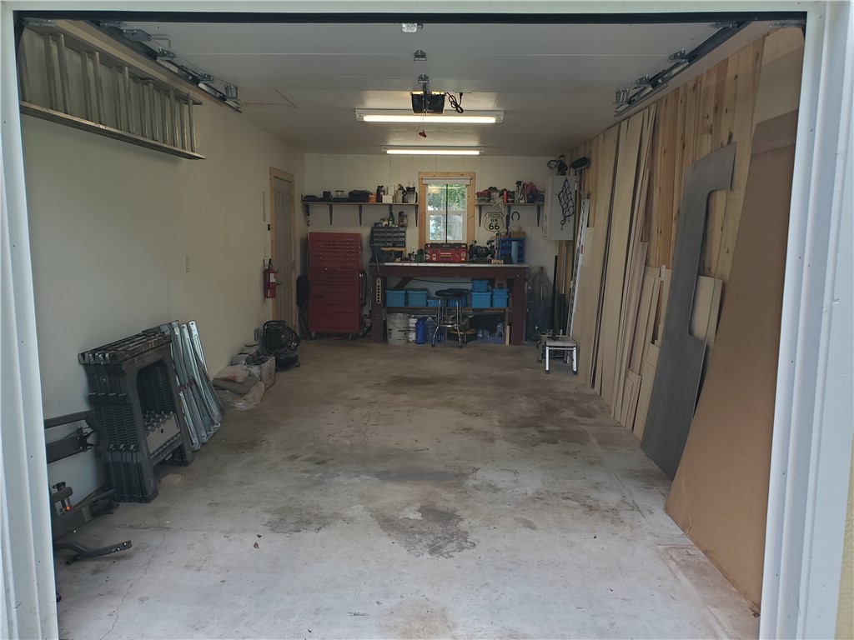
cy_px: 320
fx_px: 641
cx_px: 427
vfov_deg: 53.1
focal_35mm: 26
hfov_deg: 67.3
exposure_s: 1/122
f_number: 2.4
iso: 50
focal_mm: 4.3
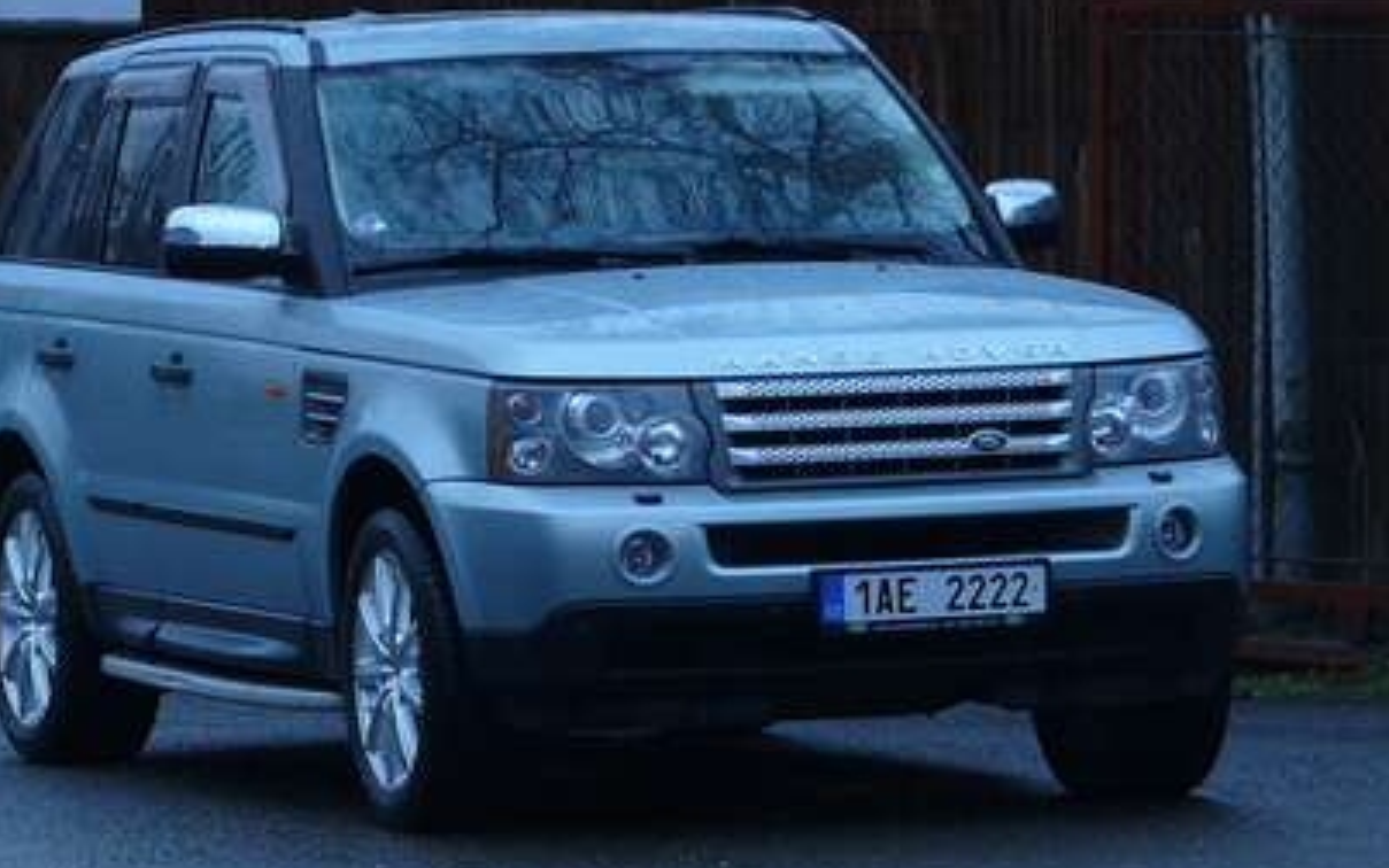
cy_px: 405
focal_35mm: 288
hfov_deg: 7.3
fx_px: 10904
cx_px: 631
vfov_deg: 4.6
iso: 100
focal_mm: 32.6
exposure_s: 1/15
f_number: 3.6
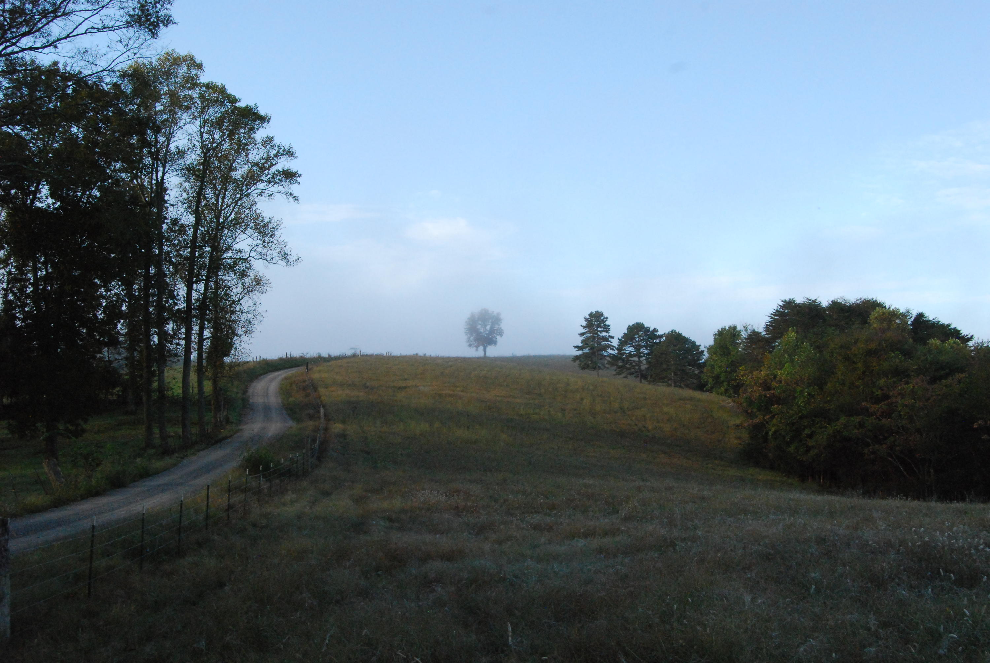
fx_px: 1074
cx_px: 495
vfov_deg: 34.3
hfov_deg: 49.5
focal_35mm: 39
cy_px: 332
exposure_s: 1/640
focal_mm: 26
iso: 1600
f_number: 11
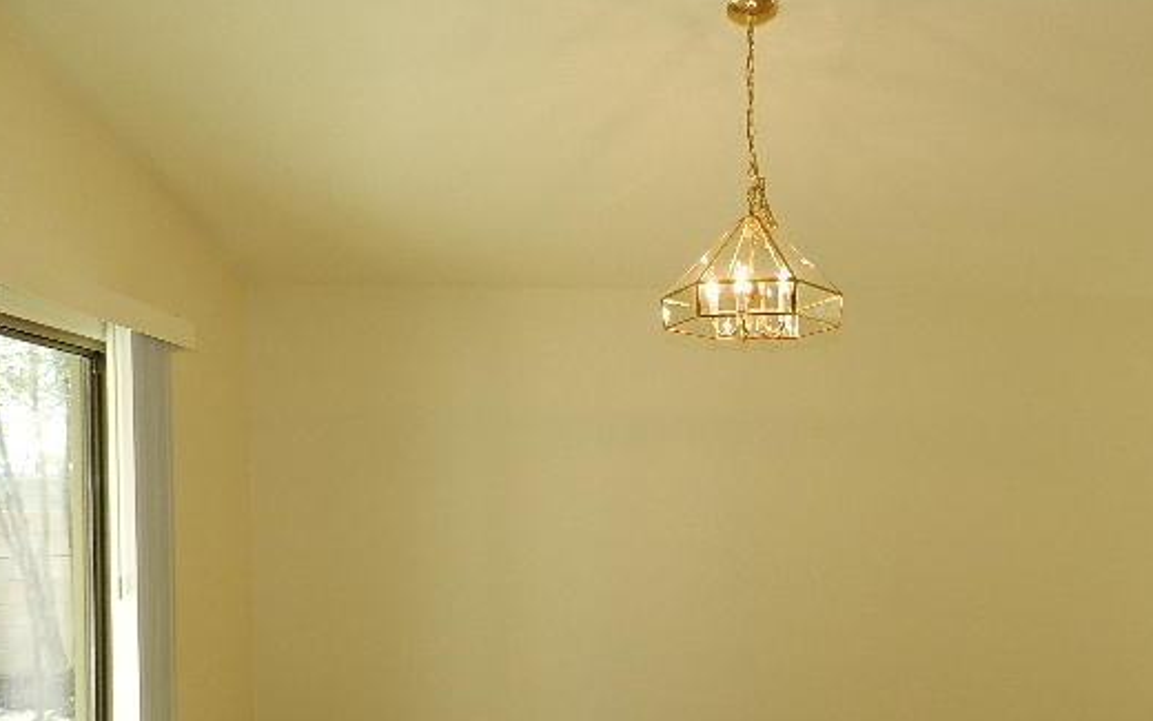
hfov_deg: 62.4
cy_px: 512
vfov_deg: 41.0
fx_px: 943
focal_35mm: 30
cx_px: 683
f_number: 3.4
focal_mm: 4
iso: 160
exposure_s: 1/100
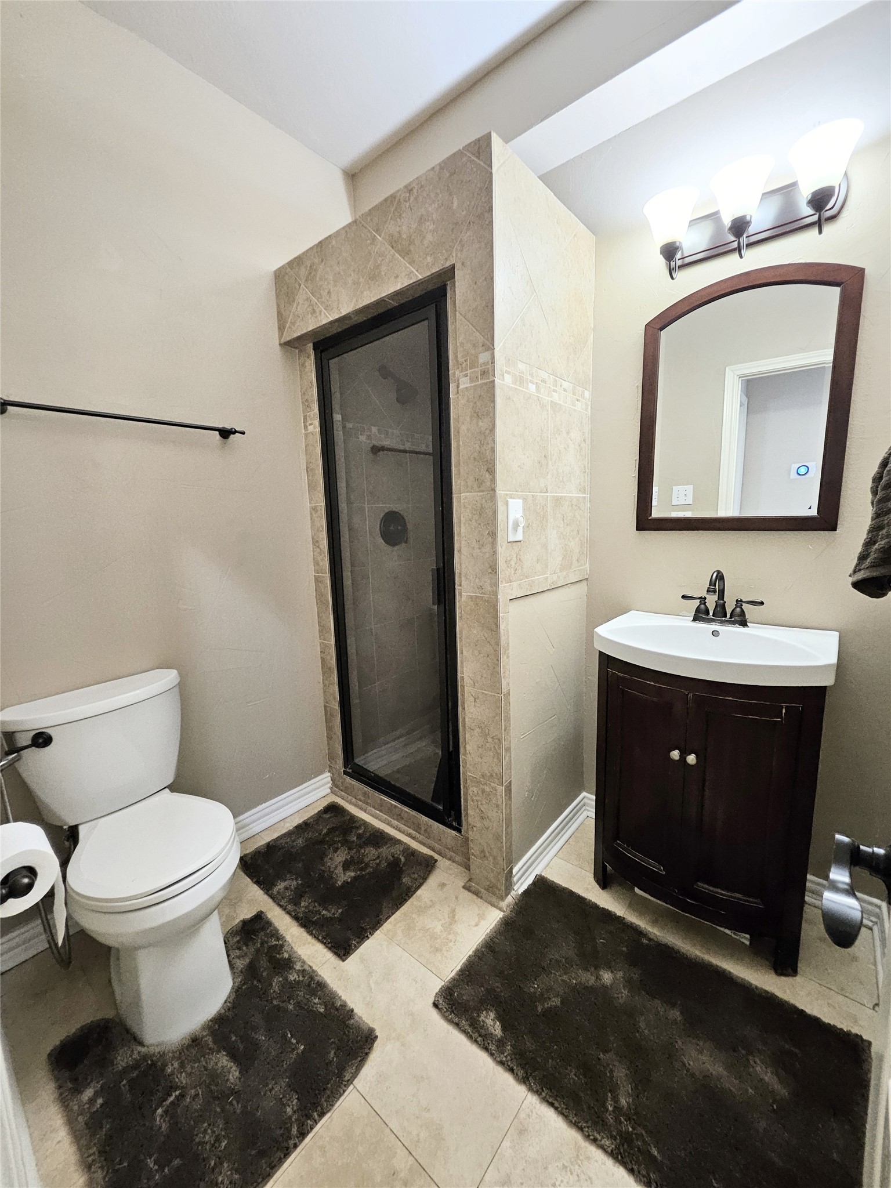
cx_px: 446
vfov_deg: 106.2
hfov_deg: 89.9
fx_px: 446
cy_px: 594
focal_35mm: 13
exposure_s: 1/30
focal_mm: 1.74
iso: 320
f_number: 2.2
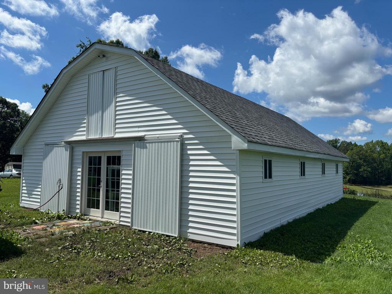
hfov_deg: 67.3
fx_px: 294
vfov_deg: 53.1
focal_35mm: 26
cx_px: 196
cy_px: 147
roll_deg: -1.4
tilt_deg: +4.1
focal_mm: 5.96
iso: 50
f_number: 1.6
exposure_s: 1/4630
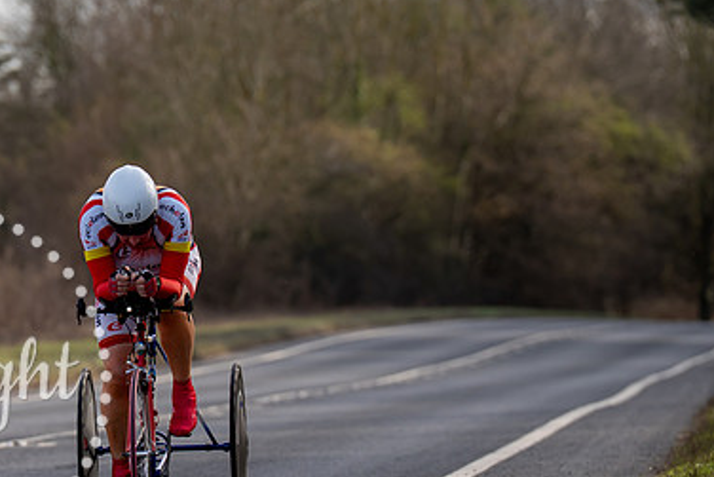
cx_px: 118
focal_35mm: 453
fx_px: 8987
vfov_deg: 3.0
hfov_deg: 4.5
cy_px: 295
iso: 160
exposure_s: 1/800
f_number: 4
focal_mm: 200
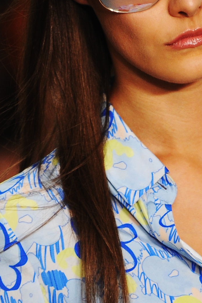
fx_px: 5916
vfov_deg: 2.9
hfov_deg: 2.0
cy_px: 360
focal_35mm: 702
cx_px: 260
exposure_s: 1/800
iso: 800
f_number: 4.5
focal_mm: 175
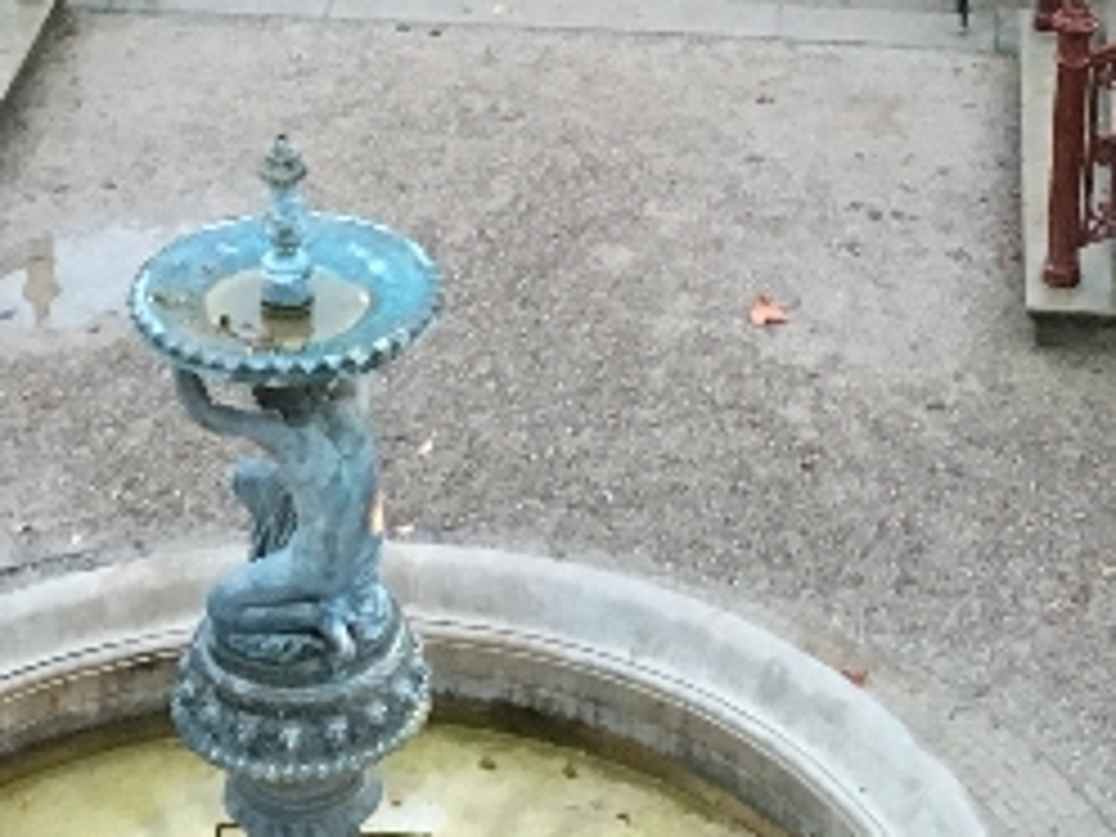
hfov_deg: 16.8
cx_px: 626
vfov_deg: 12.0
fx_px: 3772
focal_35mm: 117
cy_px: -495
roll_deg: -0.4
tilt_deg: -18.6
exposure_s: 1/25
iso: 200
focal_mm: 4.15
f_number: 2.2
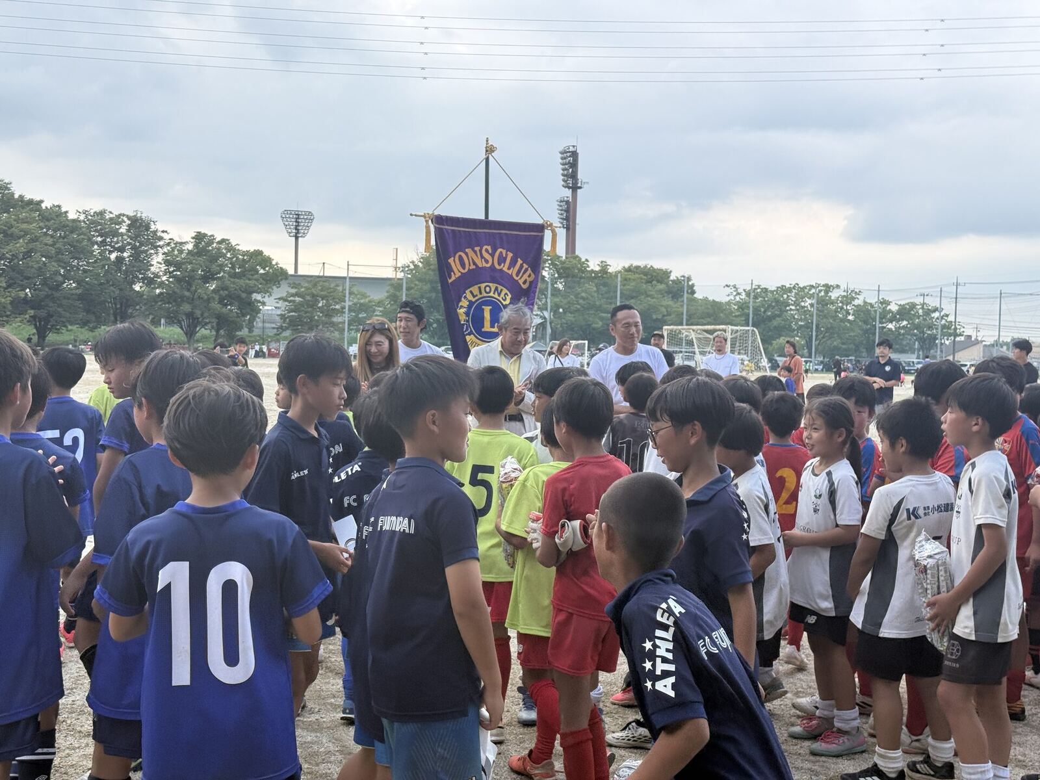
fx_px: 1442
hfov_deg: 39.7
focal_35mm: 48
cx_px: 520
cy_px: 390
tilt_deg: -3.2
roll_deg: -1.9
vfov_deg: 30.3
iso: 80
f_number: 1.78
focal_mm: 6.76
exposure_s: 1/1222
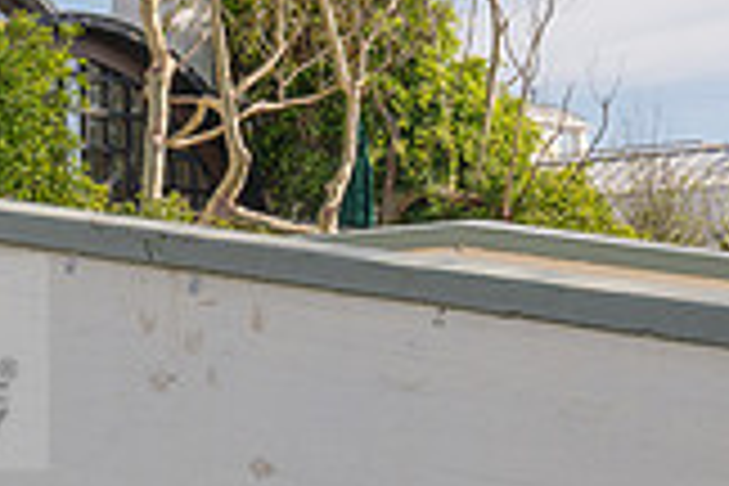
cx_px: -281
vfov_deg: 8.8
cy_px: 328
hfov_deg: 12.6
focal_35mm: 156
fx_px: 3159
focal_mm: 42
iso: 200
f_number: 14
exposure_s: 1/125
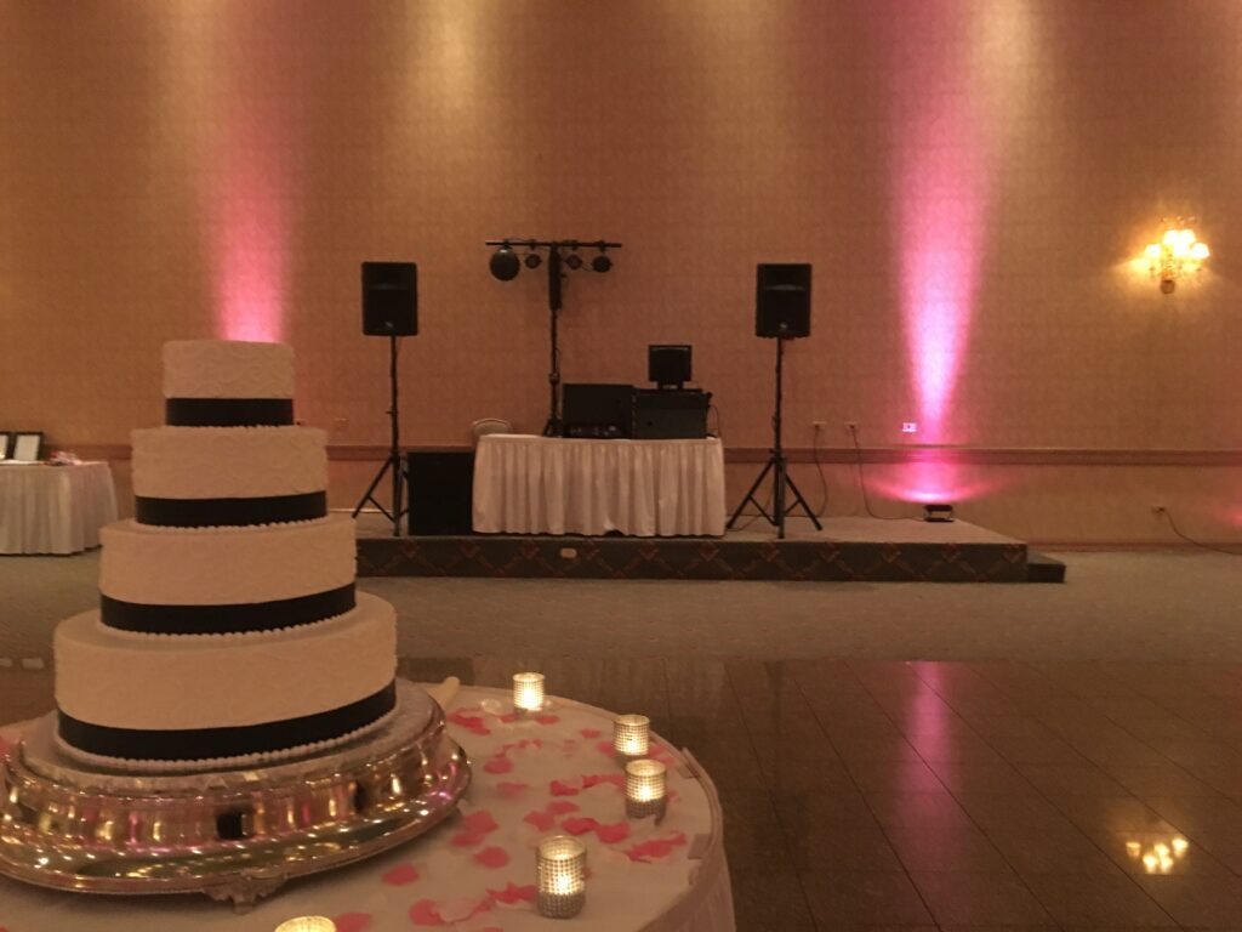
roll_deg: +0.0
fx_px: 1041
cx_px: 621
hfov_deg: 61.7
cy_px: 466
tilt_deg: -3.3
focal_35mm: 29
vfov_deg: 48.2
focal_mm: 4.15
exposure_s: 1/15
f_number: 2.2
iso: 500
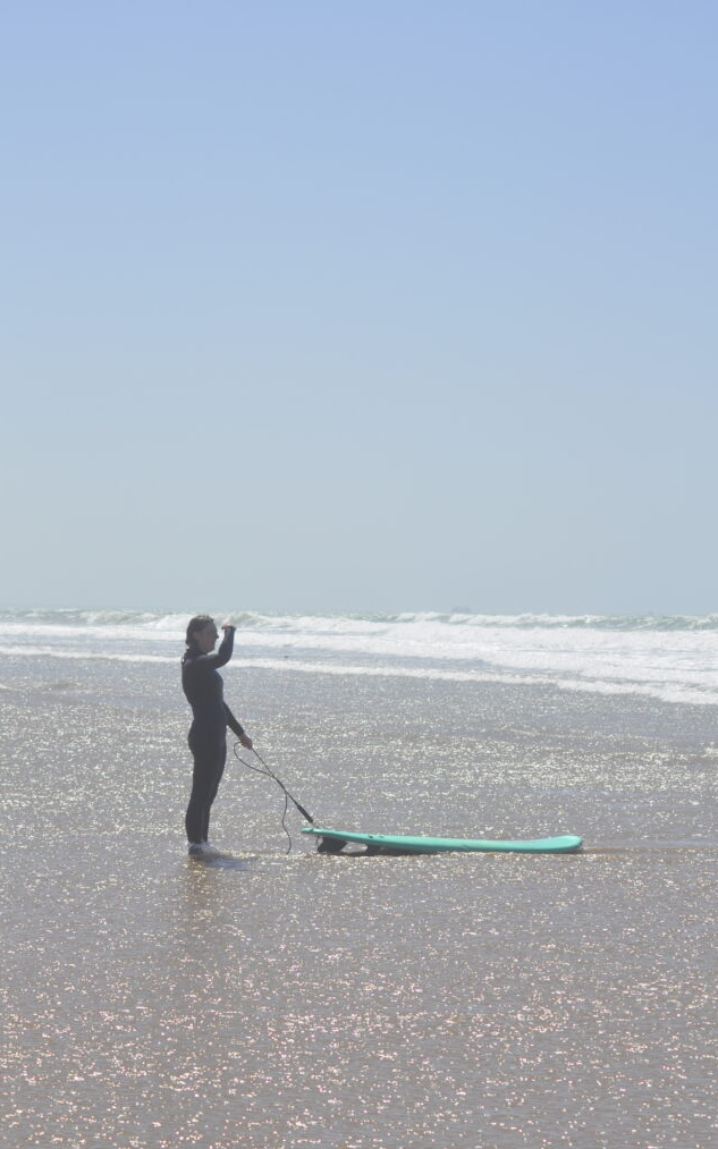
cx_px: 346
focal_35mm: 108
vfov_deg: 19.3
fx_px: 3382
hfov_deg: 12.1
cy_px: 578
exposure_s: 1/800
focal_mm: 70
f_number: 7.1
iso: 200
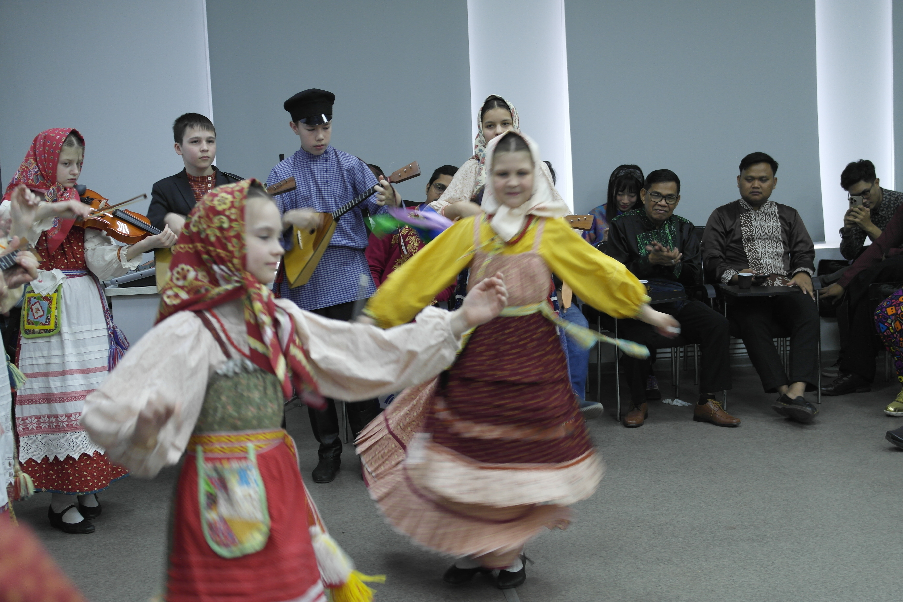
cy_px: 301
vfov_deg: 25.5
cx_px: 452
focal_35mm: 53
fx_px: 1329
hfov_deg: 37.5
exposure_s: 1/40
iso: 400
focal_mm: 35
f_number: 4.5
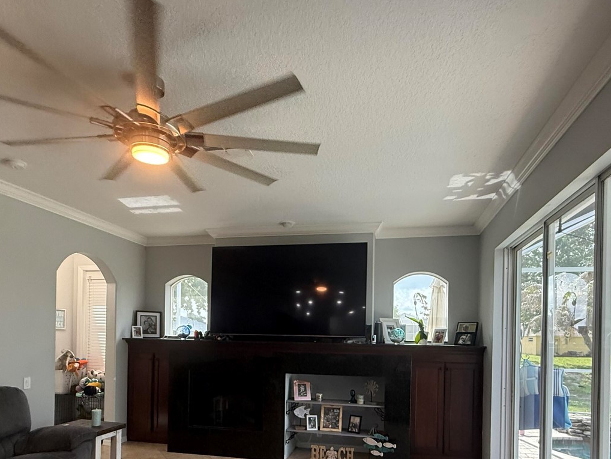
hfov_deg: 76.4
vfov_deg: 58.2
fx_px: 388
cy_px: 339
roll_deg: -1.1
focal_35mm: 22
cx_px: 314
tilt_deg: +0.8
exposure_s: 1/120
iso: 400
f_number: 2.2
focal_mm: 2.22
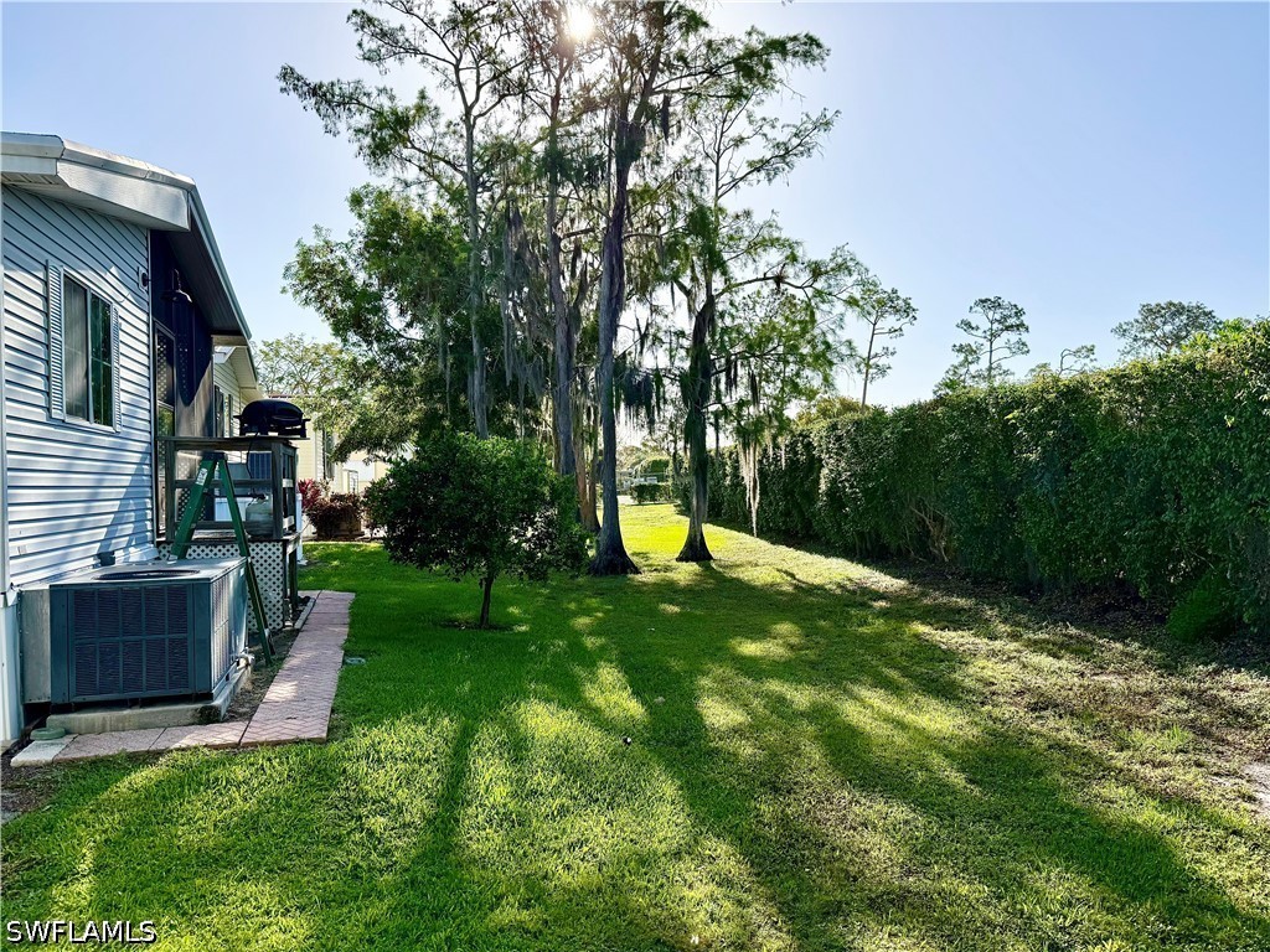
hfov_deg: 71.6
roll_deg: +1.1
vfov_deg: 56.8
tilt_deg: +0.2
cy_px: 476
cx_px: 635
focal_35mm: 24
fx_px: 881
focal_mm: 6.76
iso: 80
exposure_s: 1/4975
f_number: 1.78
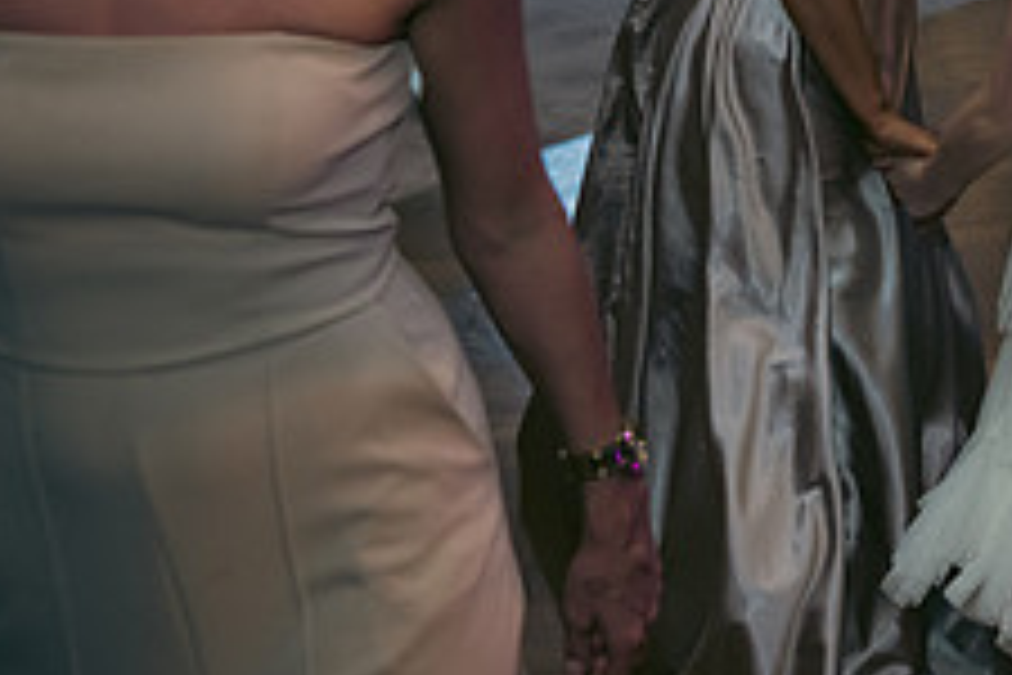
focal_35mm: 98
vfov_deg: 13.6
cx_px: 1241
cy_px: -101
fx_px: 2755
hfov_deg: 19.5
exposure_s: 1/160
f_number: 3.5
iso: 640
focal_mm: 38
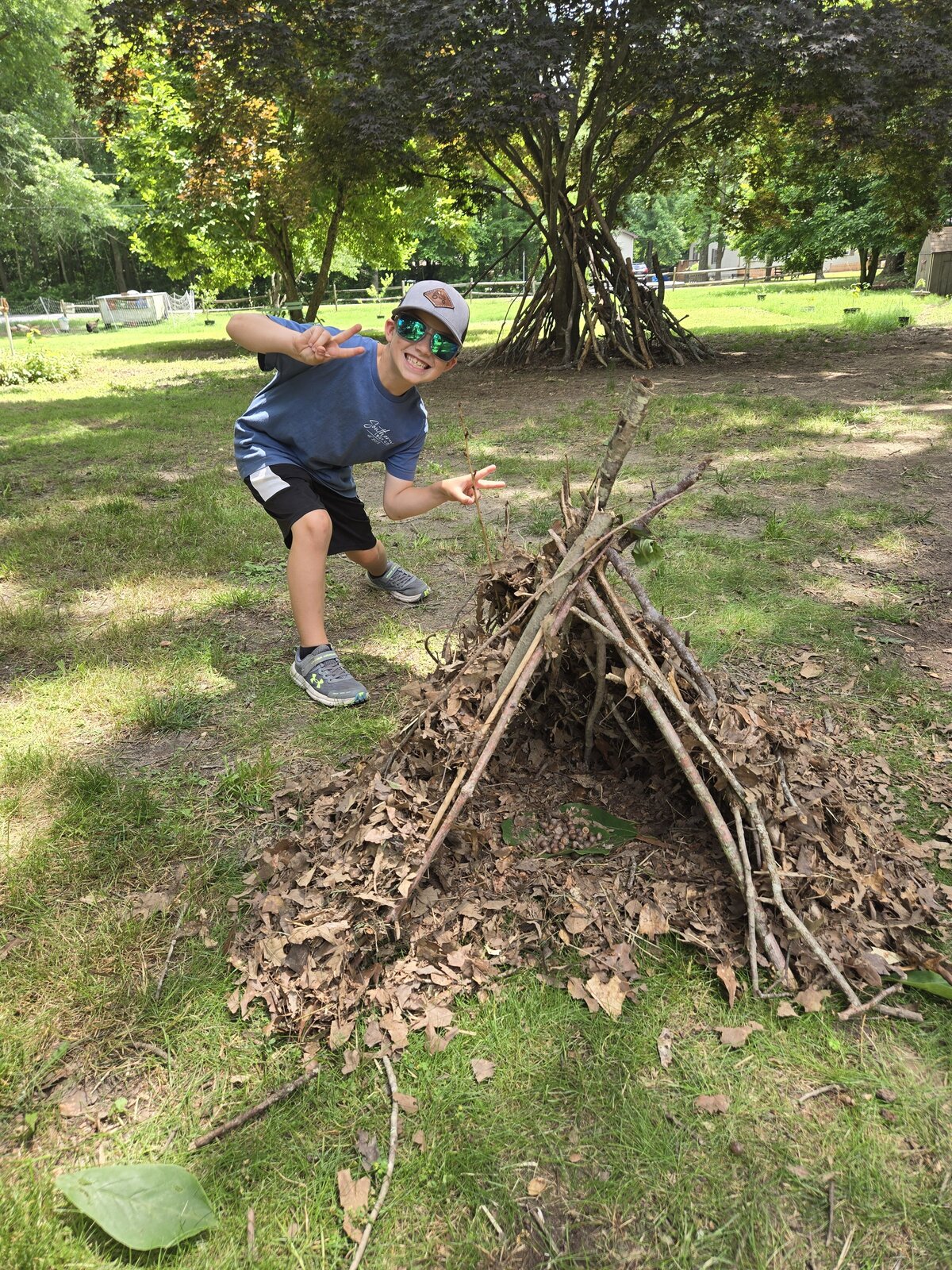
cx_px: 476
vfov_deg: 73.9
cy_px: 635
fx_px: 843
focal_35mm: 23
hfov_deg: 58.9
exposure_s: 1/201
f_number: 1.8
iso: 25
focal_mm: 5.4
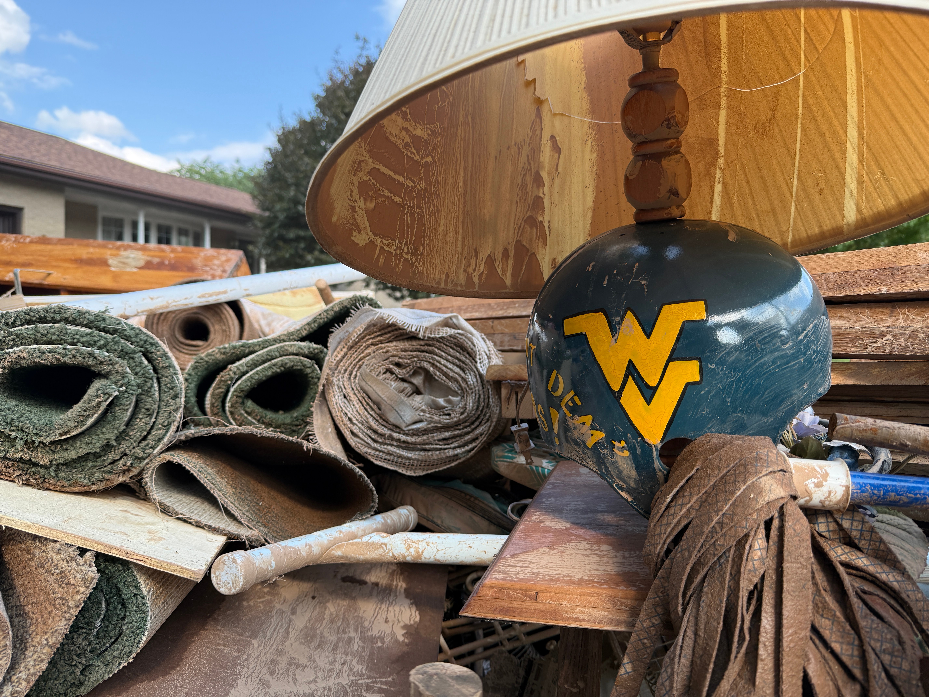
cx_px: 464
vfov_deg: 56.8
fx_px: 644
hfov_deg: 71.6
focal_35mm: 24
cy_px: 348
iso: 100
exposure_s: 1/702
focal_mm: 6.8
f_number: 1.8
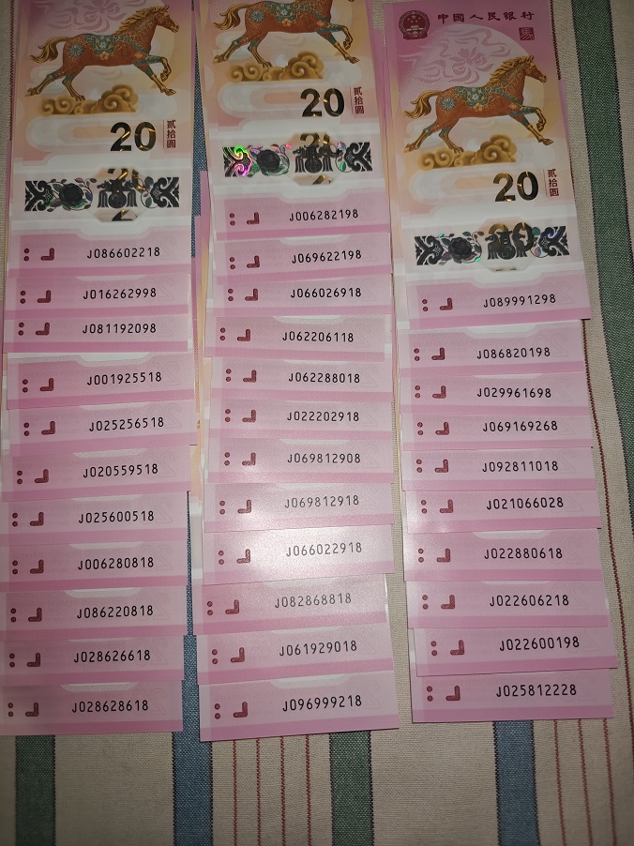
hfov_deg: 58.9
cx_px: 317
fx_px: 562
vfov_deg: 73.9
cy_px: 423
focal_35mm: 23
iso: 500
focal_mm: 6.06
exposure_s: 1/93
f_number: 1.6
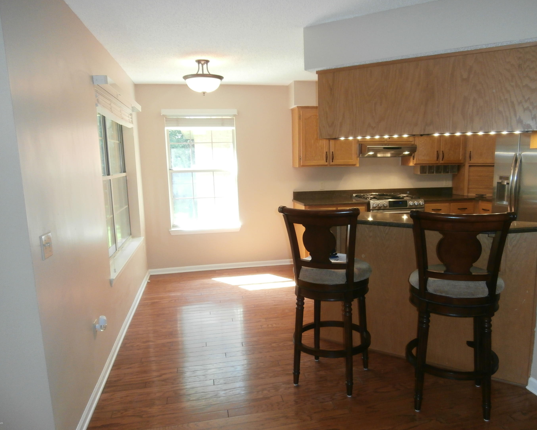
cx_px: 285
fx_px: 413
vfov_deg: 54.9
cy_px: 214
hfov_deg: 66.0
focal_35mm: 26
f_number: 3
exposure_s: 1/30
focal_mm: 4.2
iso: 200
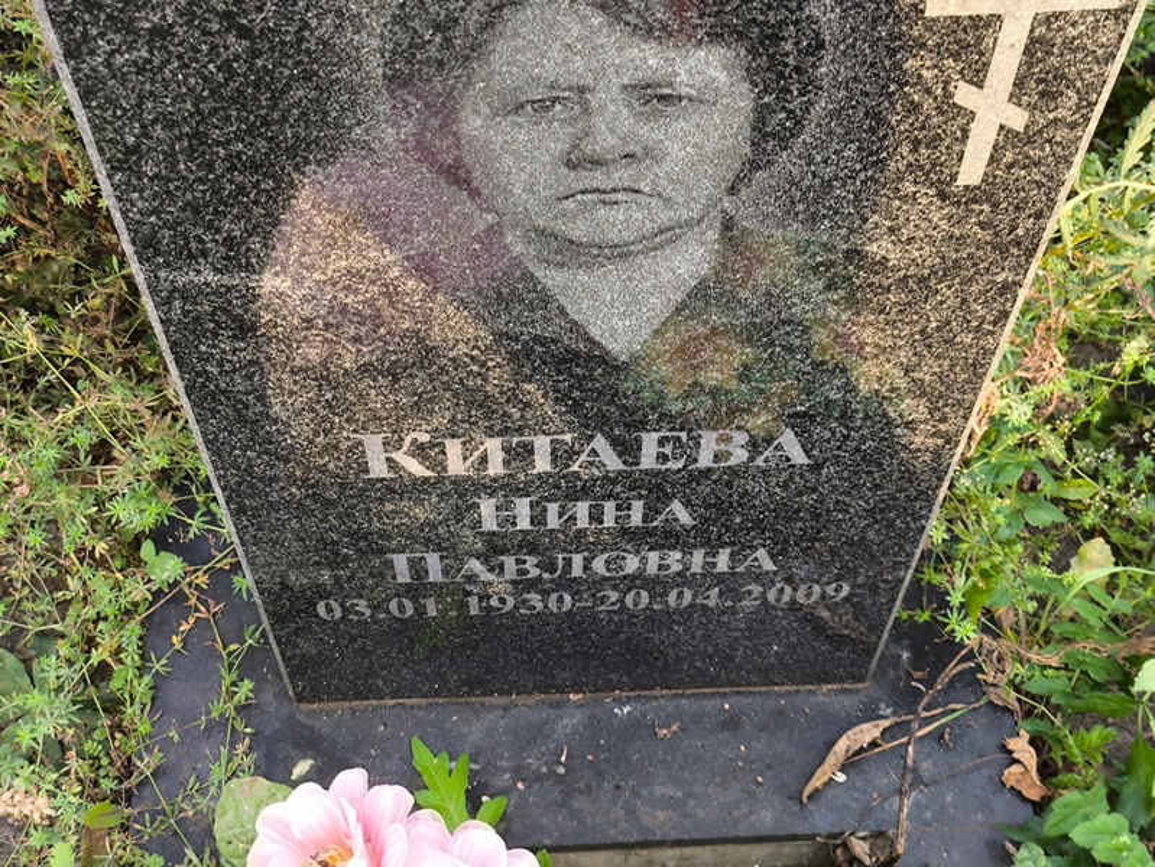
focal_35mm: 50
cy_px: 434
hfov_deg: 38.2
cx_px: 578
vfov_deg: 29.1
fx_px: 1669
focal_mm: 4.71
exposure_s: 1/50
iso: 64
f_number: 1.7
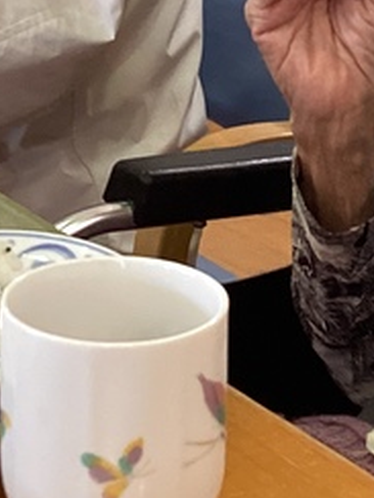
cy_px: 10
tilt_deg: -12.2
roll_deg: -1.9
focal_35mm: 127
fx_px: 1830
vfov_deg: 15.3
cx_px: 206
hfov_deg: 11.7
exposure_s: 1/60
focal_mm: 3.3
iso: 200
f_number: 2.4
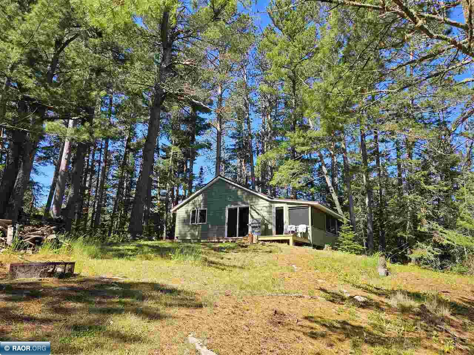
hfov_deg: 73.9
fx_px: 315
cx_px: 237
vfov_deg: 58.9
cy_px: 178
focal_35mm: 23
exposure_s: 1/707
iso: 25
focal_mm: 5.4
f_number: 1.8
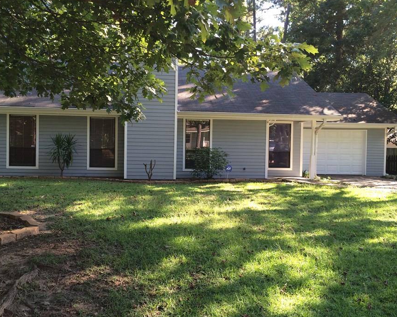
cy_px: 156
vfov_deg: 42.2
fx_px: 411
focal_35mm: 35
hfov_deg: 51.5
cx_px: 180
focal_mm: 4.12
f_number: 2.2
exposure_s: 1/120
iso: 40
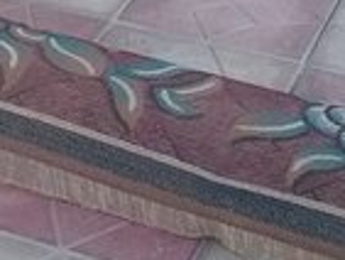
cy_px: -185
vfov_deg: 9.8
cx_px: -93
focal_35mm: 145
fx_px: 1446
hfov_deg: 13.2
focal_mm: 3.3
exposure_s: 1/120
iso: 64
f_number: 2.2
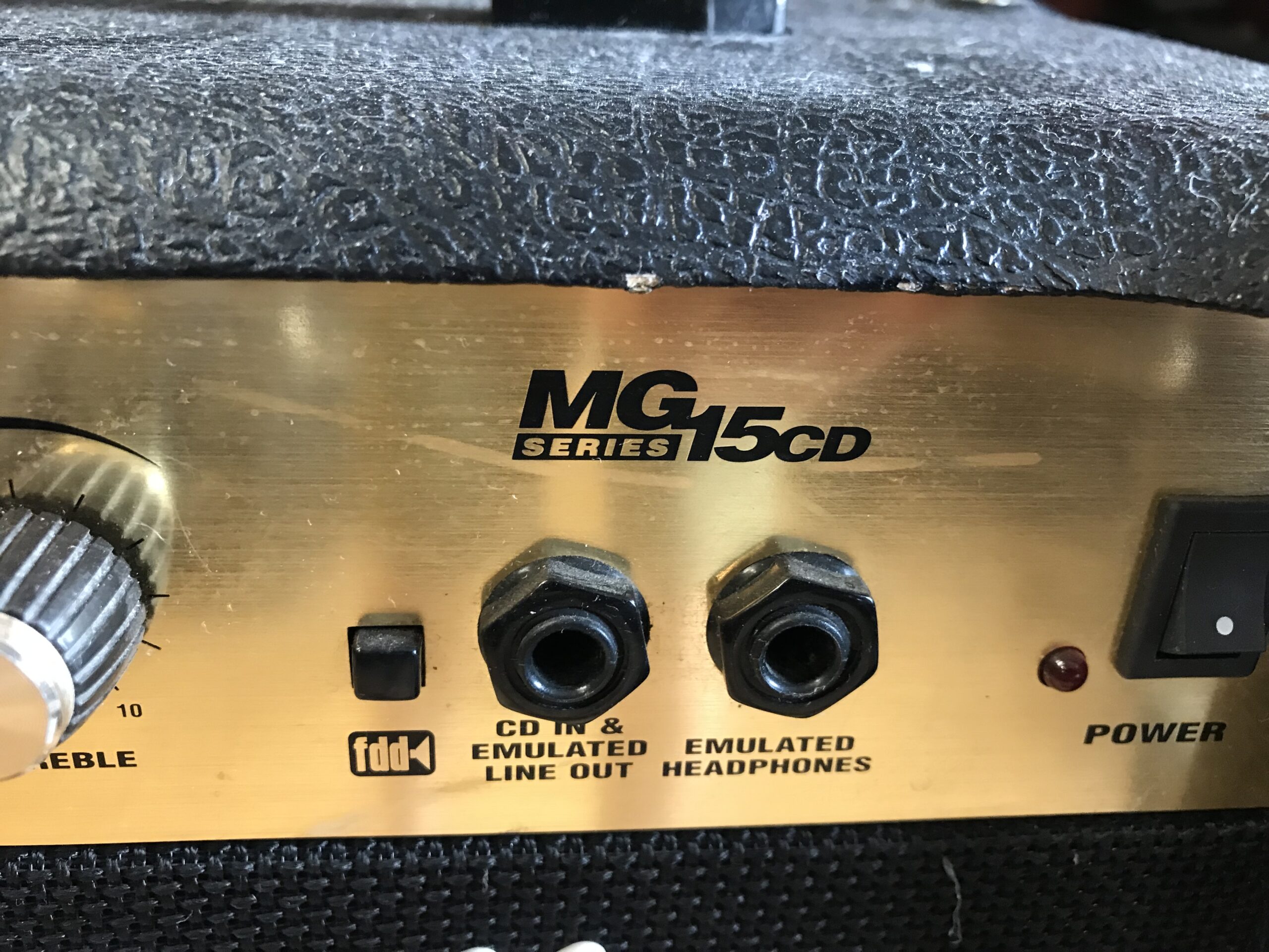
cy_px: 476
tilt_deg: -31.1
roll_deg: -3.3
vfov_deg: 49.7
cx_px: 634
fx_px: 1026
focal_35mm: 28
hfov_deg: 63.4
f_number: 1.8
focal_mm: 3.99
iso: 64
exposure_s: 1/15
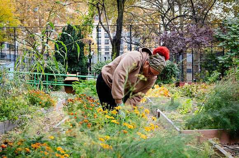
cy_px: 83
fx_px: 334
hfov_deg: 39.3
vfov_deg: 26.7
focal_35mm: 50
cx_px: 106
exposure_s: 1/500
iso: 2000
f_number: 4.5
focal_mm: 45
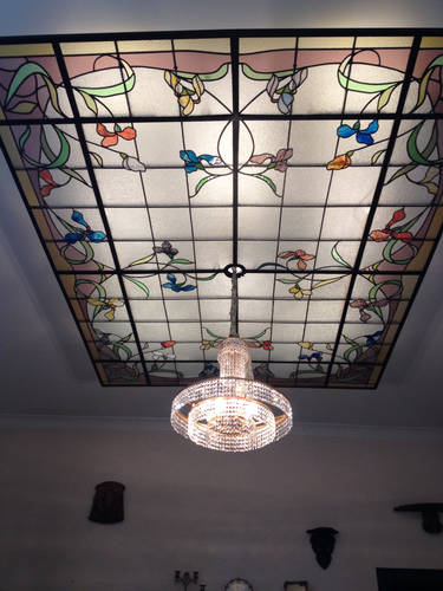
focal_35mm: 35
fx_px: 597
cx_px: 222
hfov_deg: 40.7
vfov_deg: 52.6
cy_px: 296
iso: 100
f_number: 2.4
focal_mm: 4.28
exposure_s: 1/20
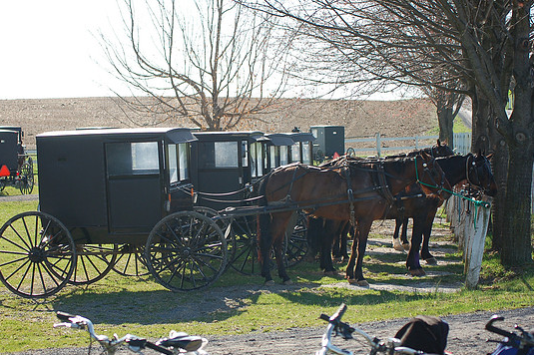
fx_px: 1734
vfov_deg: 11.7
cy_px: 177
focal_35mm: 117
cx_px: 246
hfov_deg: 17.5
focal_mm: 72
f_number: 5.6
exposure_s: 1/400
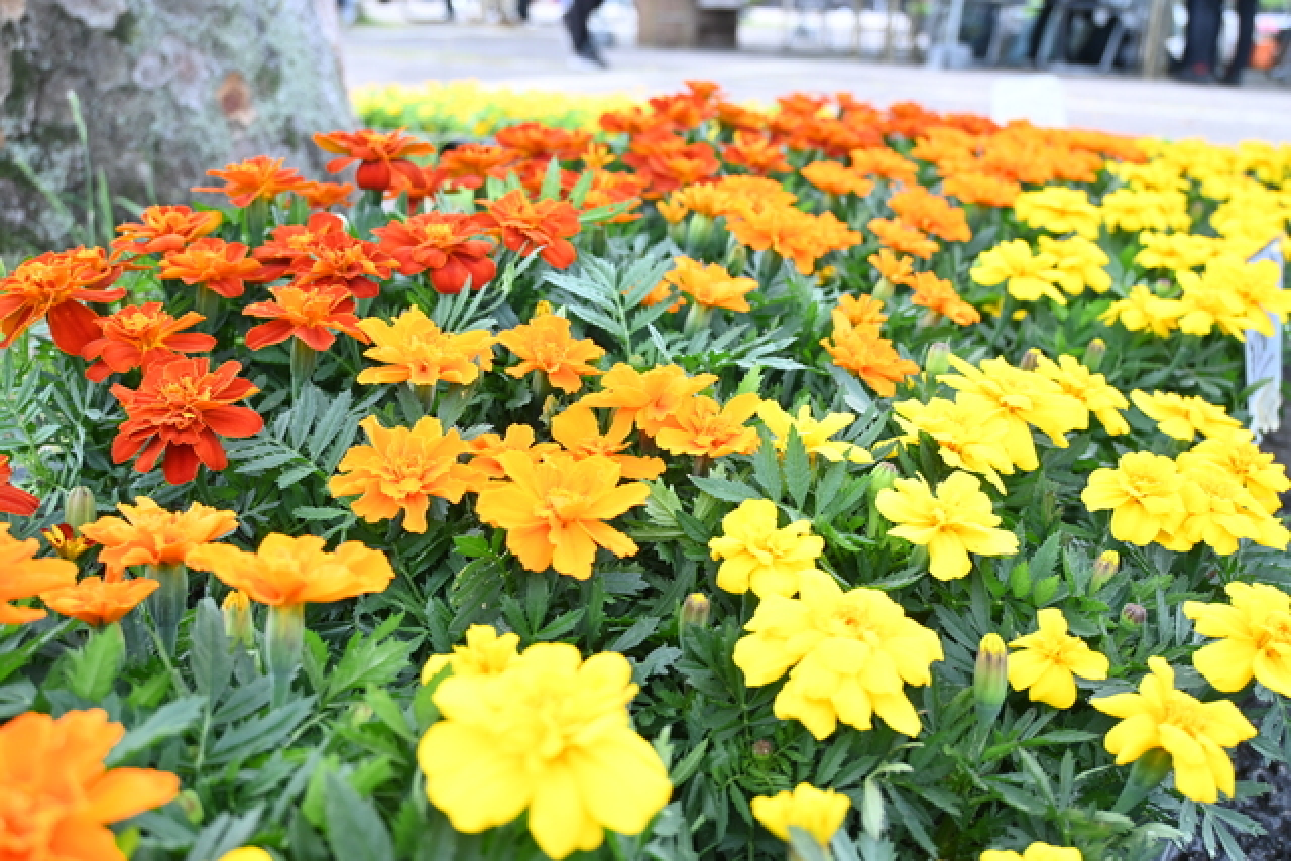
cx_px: 646
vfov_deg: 40.0
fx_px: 1184
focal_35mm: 33
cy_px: 430
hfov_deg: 57.2
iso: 320
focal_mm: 22
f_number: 4
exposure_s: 1/125
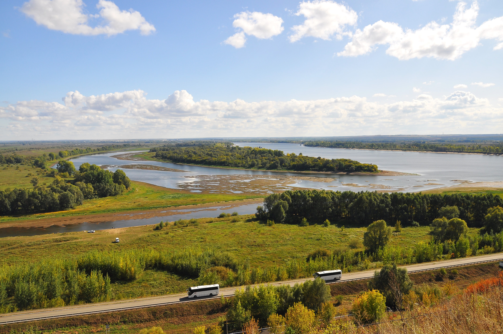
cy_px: 167
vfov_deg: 47.8
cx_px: 252
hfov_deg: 67.4
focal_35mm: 27
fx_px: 377
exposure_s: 1/320
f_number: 9
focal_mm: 18
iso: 200
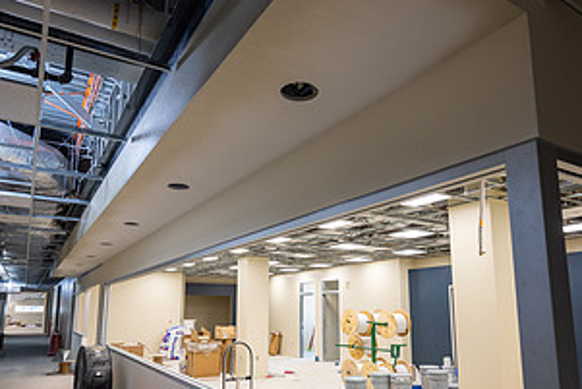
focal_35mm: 27
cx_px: 307
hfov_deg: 67.3
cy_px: 239
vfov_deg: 47.6
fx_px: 437
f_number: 4
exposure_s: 1/100
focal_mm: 14
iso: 640
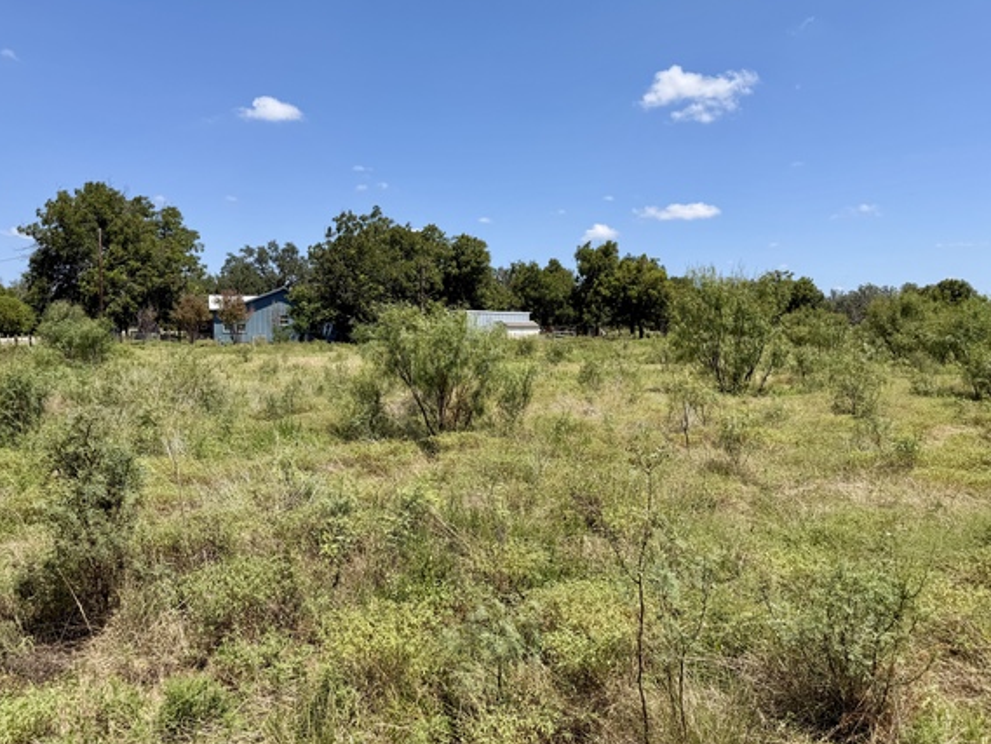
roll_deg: +0.9
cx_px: 517
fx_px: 773
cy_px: 347
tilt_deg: -1.8
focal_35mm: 27
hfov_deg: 65.3
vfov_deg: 51.3
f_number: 1.78
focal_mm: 6.76
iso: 80
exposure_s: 1/5319
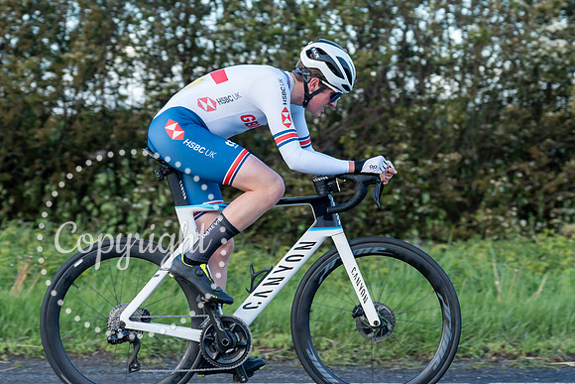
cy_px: 125
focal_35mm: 132
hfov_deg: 15.5
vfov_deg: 10.4
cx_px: 286
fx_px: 2109
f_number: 3.5
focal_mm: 95
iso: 800
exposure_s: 1/1000
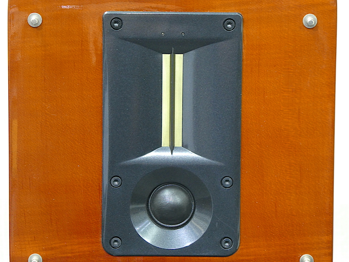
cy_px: 131
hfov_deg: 9.2
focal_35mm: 214
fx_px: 2158
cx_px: 174
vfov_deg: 6.9
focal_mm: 38.4
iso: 200
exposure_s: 1.3
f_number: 5.6
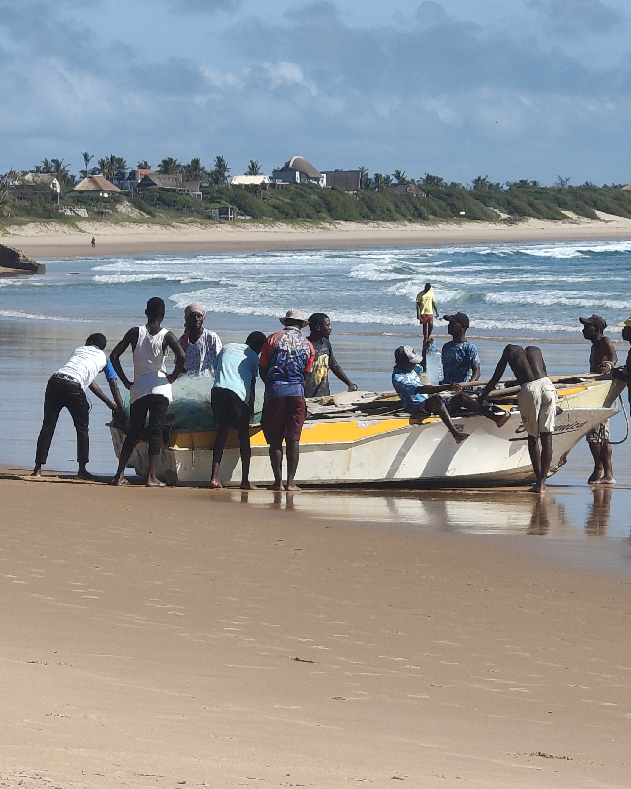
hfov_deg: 7.3
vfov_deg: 9.2
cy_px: 362
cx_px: 395
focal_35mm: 211
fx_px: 4926
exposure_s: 1/835
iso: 50
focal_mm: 13.3
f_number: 2.55
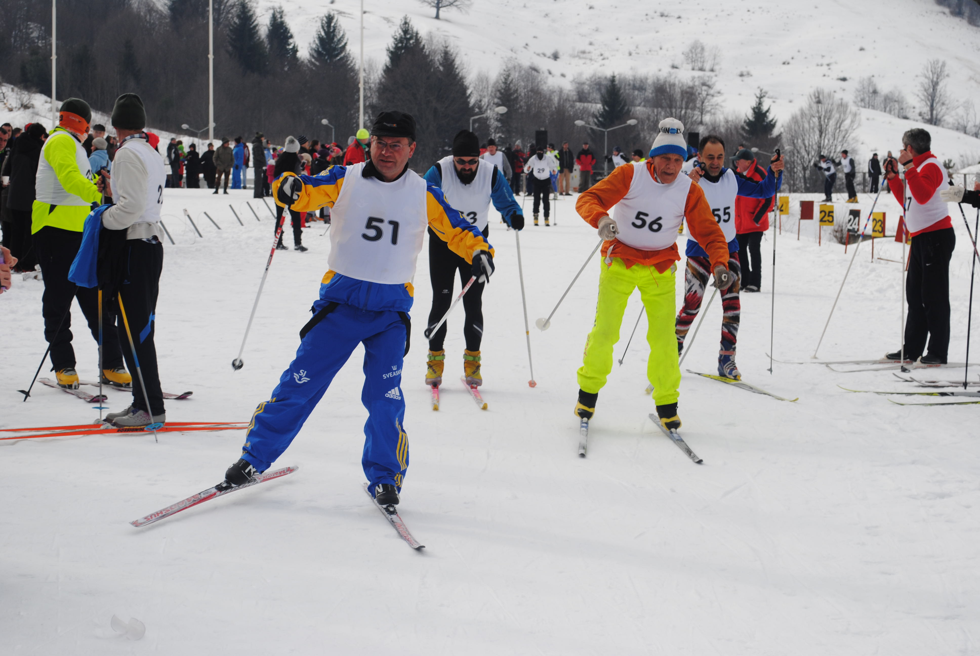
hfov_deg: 24.6
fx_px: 2249
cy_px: 328
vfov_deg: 16.6
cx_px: 490
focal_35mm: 82
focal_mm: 55
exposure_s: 1/250
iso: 100
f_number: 8
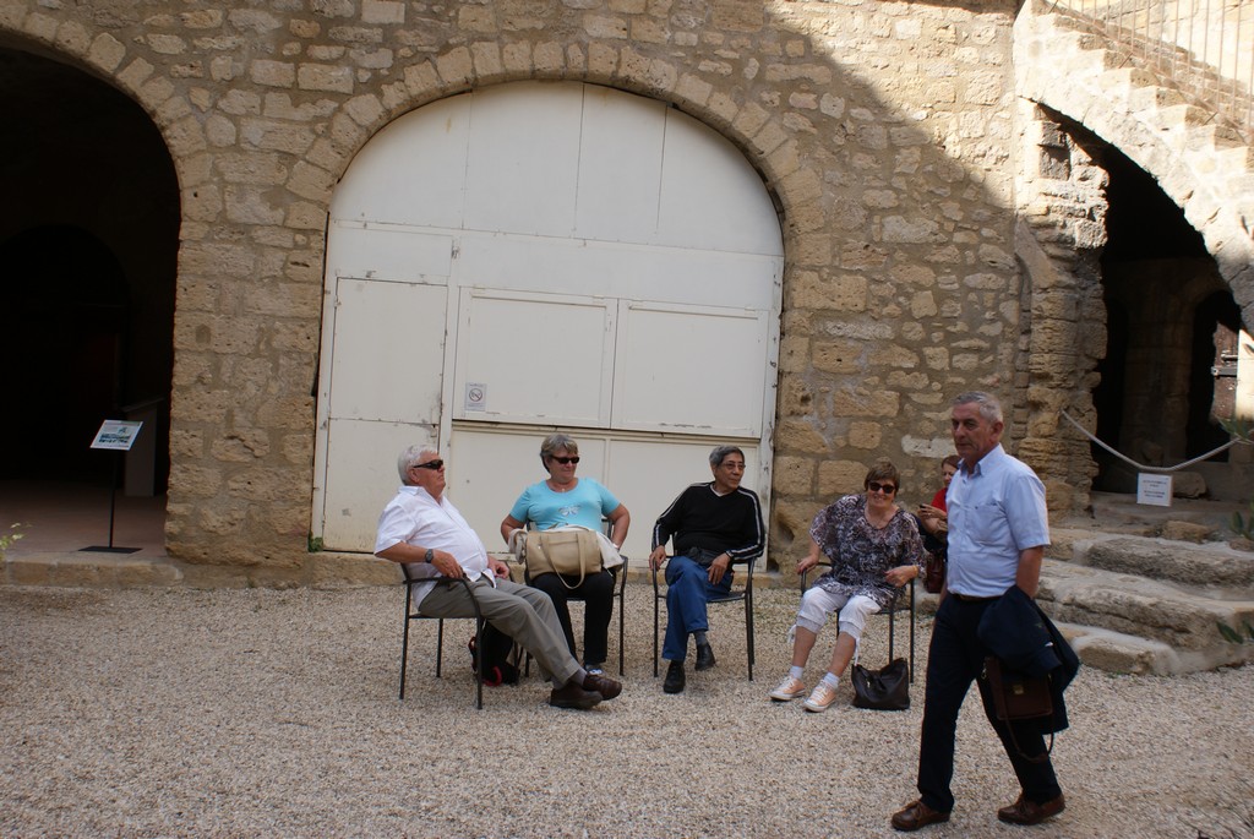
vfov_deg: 37.0
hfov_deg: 53.1
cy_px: 420
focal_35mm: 36
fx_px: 1255
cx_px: 627
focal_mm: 24
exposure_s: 1/80
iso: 100
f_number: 10
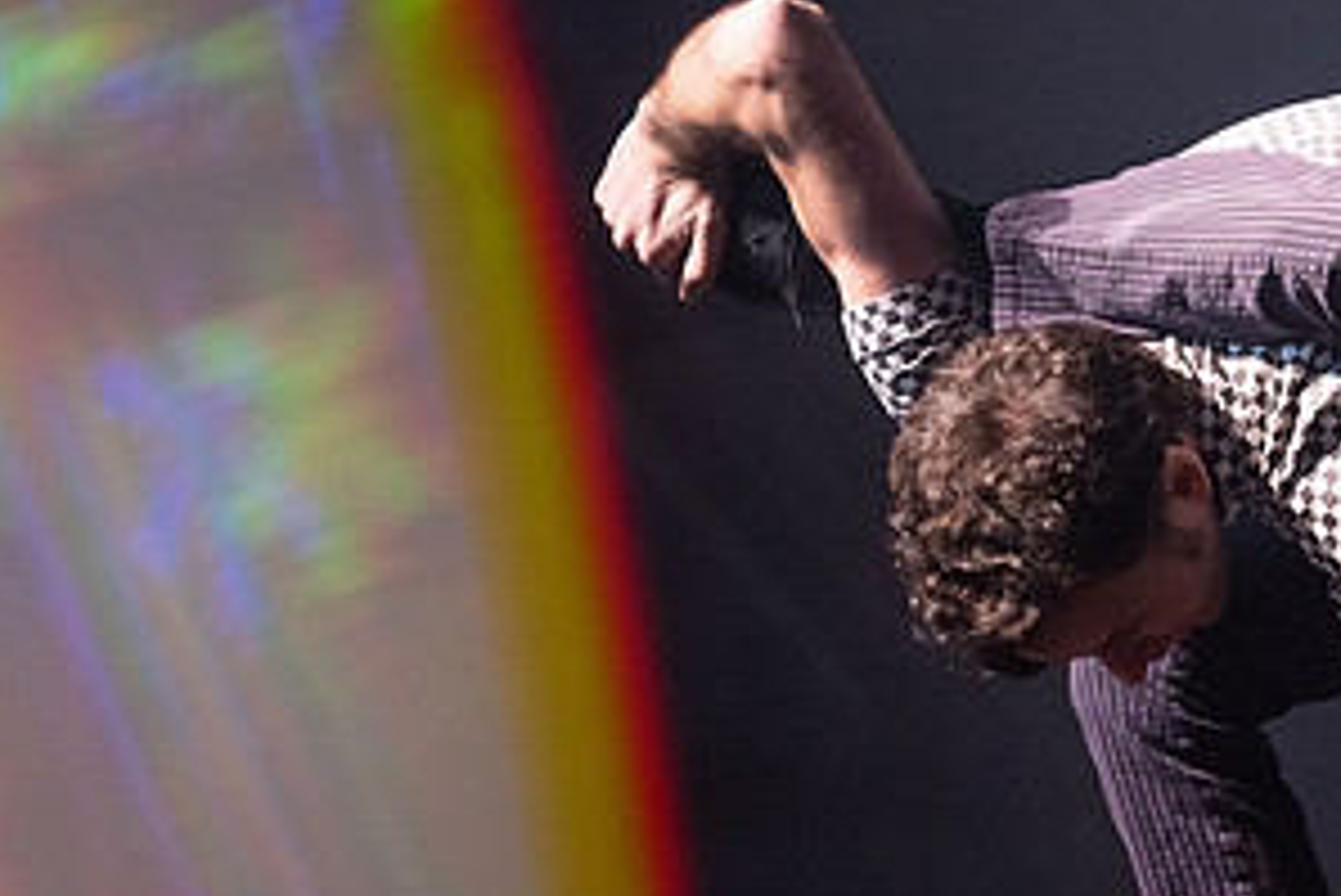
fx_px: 10882
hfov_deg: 7.0
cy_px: 353
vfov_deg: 4.7
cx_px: 1048
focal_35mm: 292
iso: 1600
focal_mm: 150
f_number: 2.8
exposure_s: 1/400
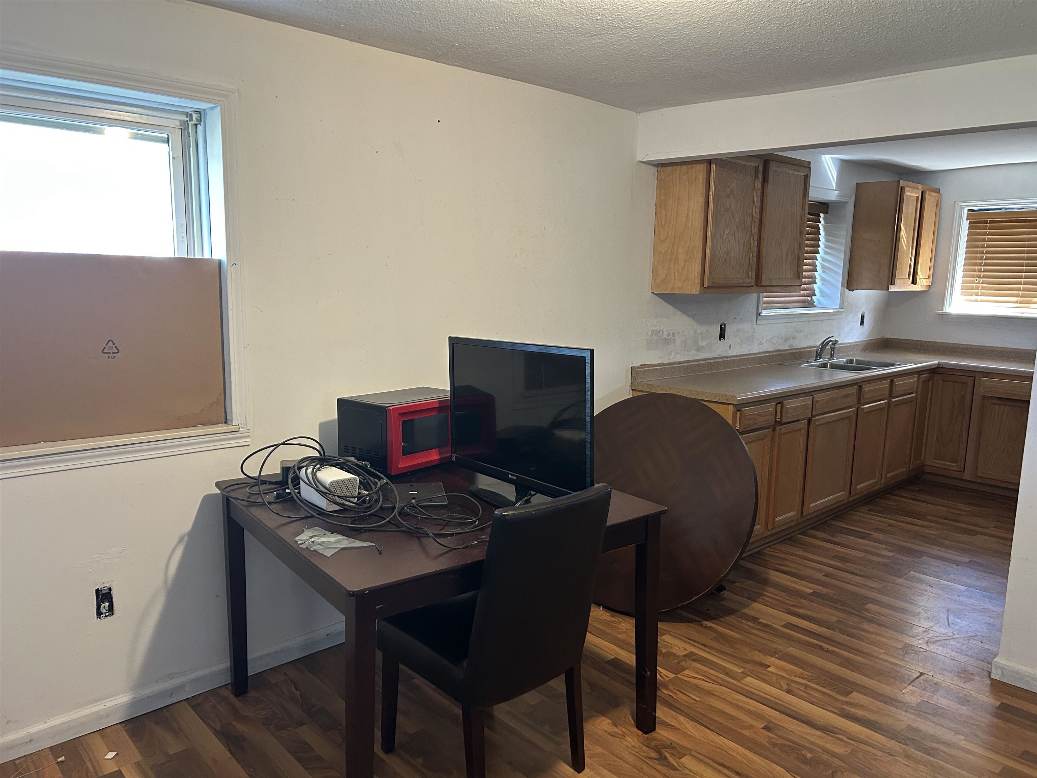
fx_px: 779
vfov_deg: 53.1
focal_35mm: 26
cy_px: 389
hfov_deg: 67.3
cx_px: 518
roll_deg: -0.2
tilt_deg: -9.8
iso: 200
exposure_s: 1/60
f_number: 1.5
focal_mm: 5.7
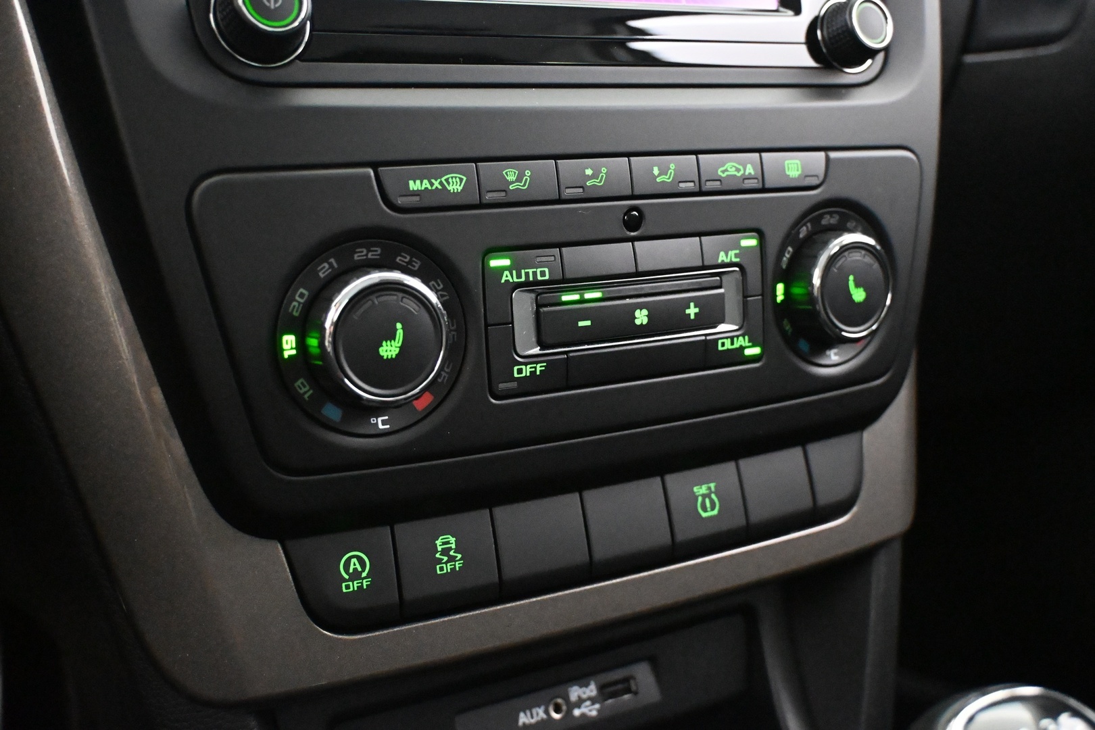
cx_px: 548
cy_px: 365
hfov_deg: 52.2
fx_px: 1118
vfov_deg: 36.2
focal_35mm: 37
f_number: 4.2
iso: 12800
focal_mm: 24.5
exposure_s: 1/40
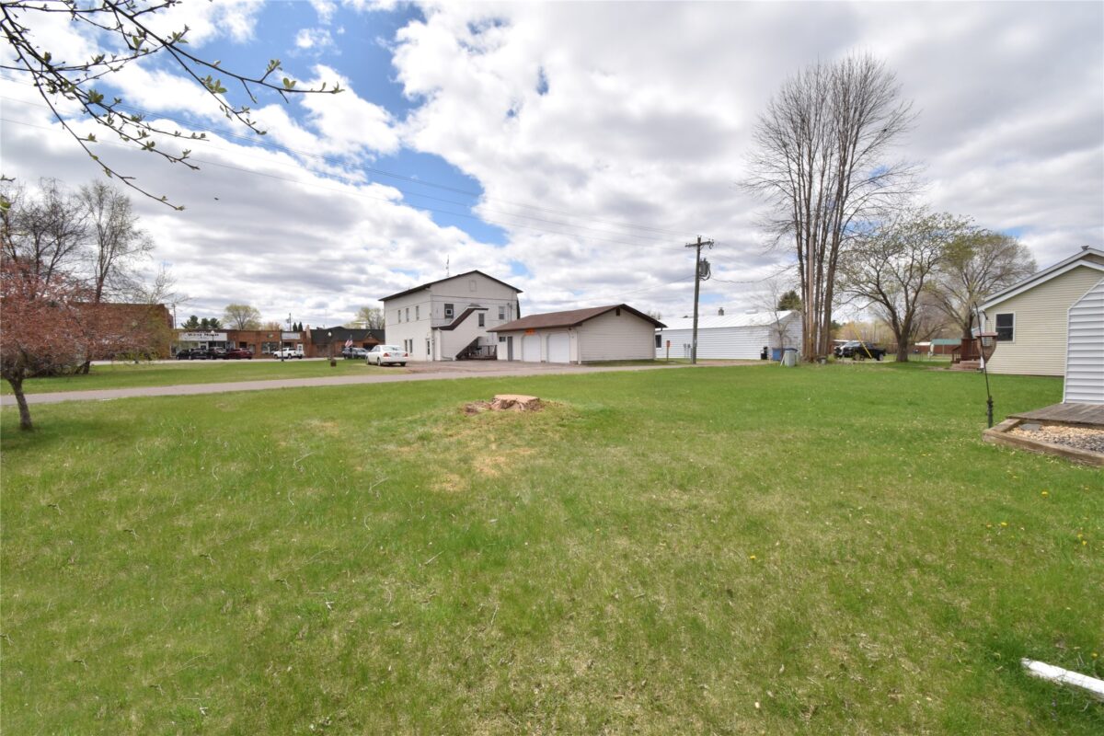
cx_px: 552
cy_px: 368
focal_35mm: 15
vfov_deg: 77.3
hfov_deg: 100.4
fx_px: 460
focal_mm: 10
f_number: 20
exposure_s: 1/200
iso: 320
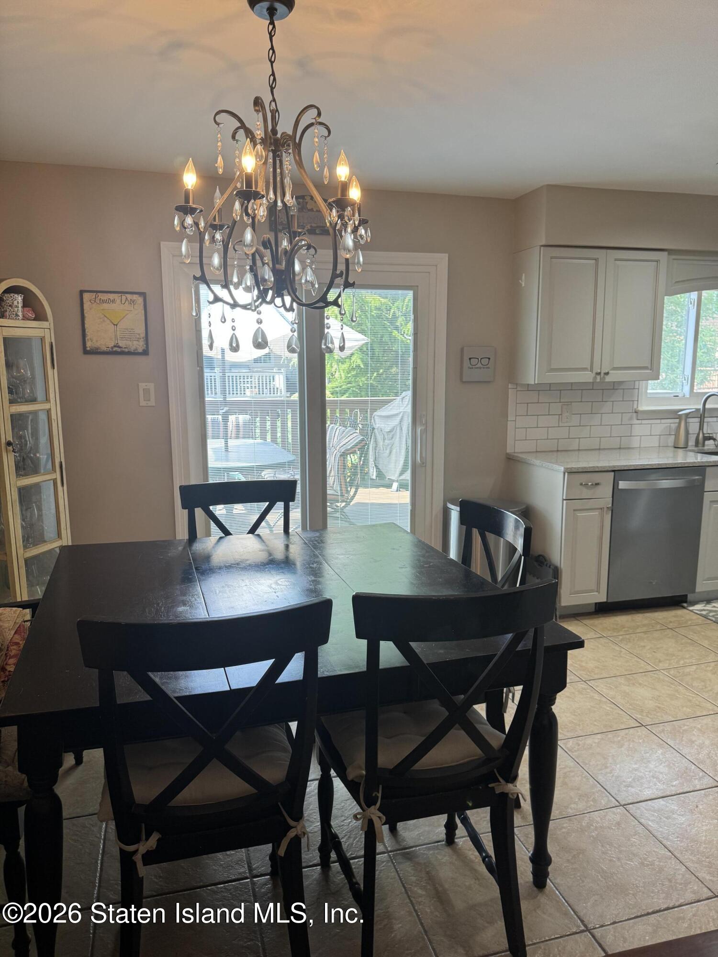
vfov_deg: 71.6
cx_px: 359
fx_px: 664
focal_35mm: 24
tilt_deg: -9.2
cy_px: 478
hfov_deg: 56.8
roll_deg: +1.3
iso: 125
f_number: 1.78
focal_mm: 6.76
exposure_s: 1/120
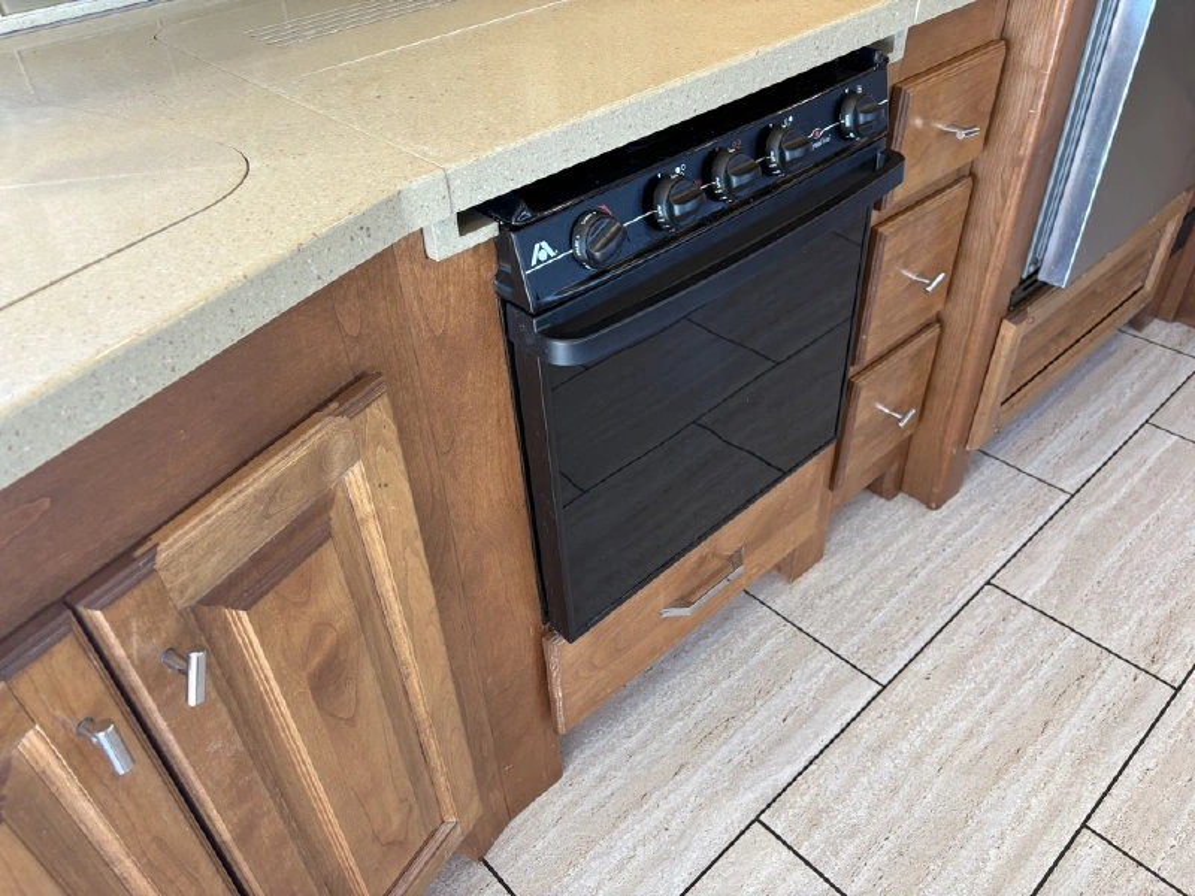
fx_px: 898
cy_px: 448
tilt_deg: -37.2
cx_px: 598
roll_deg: +3.0
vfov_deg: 53.1
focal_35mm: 26
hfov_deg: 67.3
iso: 125
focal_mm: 5.96
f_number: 1.6
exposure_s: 1/72
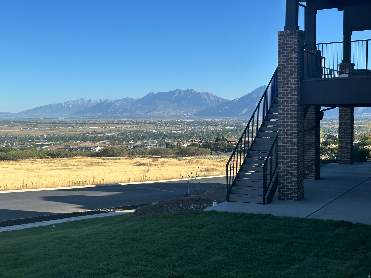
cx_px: 186
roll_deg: +0.0
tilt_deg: -2.4
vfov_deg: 30.3
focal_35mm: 48
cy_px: 139
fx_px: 514
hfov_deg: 39.7
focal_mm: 6.86
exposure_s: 1/3058
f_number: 1.78
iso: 64
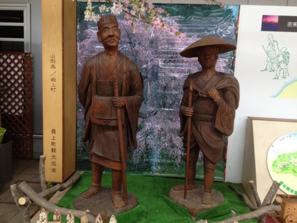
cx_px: 148
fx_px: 300
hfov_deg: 52.6
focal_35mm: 35
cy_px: 112
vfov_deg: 40.7
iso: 64
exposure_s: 1/24
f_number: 2.4
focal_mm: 4.28
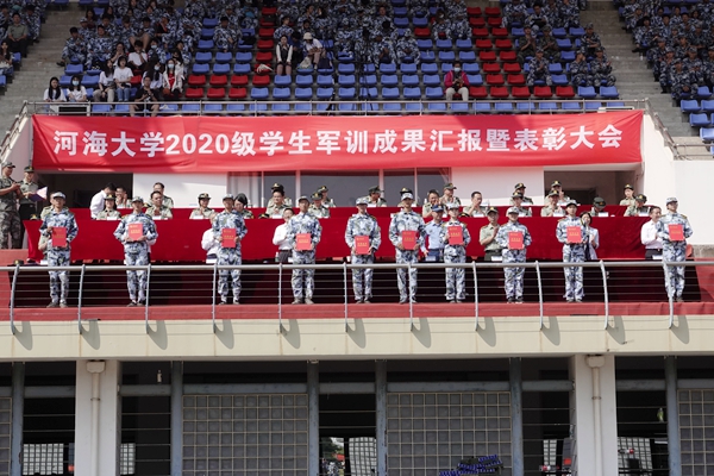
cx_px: 357
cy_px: 238
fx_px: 1349
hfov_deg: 29.7
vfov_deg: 20.0
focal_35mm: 68
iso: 200
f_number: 8
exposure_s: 1/500
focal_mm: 24.79
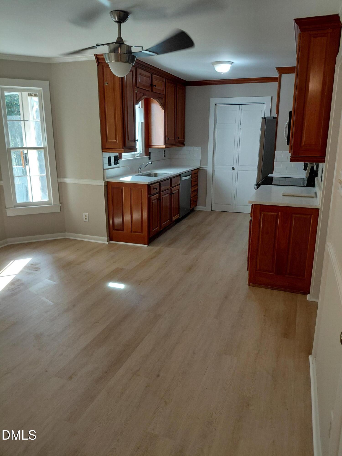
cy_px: 228
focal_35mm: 25
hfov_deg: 54.9
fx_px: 329
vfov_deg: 69.4
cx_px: 171
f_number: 1.8
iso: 160
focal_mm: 4.69
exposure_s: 1/120
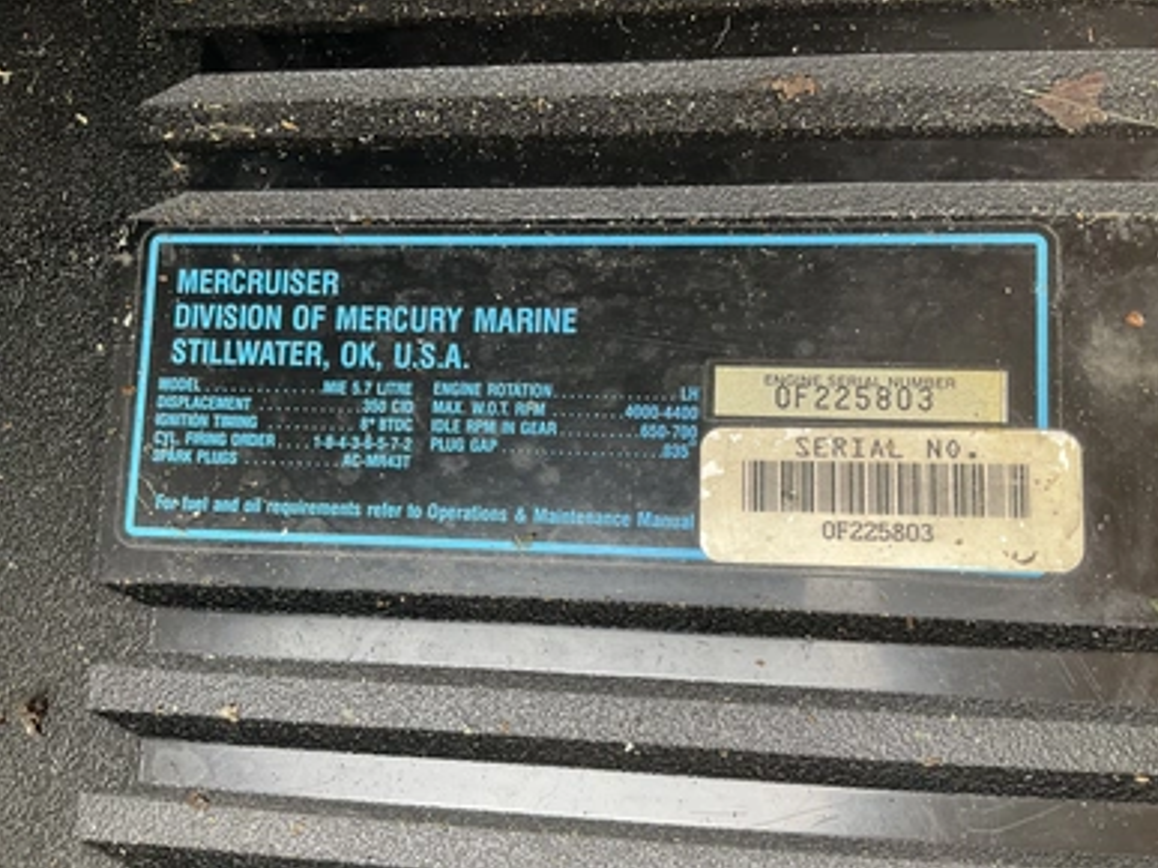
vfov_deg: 46.8
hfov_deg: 60.0
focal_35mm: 30
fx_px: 1003
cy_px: 422
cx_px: 592
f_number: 1.8
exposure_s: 1/122
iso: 25
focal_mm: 3
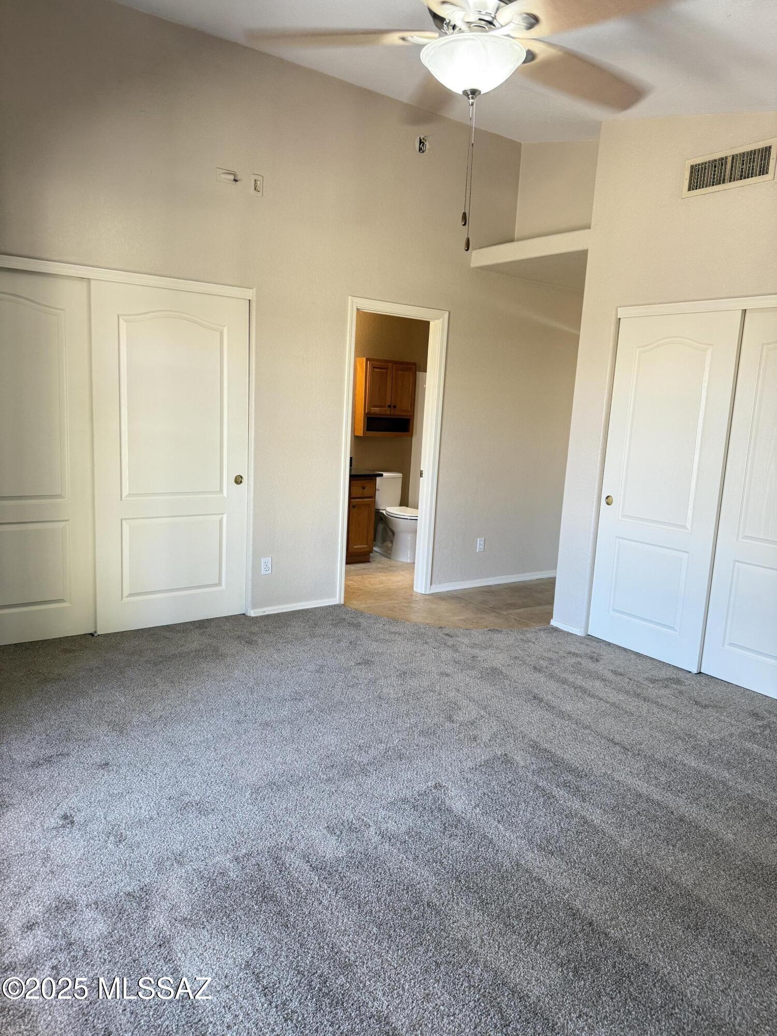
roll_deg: -3.2
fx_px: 718
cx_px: 388
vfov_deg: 71.6
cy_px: 518
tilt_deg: -8.5
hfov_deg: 56.8
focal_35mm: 24
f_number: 1.78
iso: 200
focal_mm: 6.76
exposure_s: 1/60
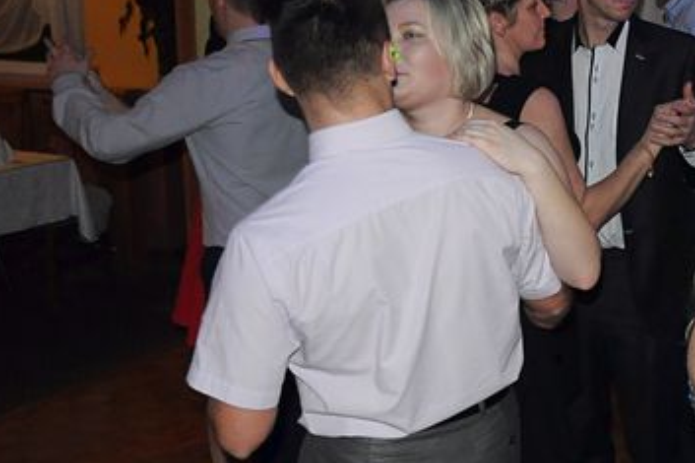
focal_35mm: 65
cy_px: 170
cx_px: 780
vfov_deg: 20.9
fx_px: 1254
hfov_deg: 28.0
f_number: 4.5
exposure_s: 1/60
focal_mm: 18
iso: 1250
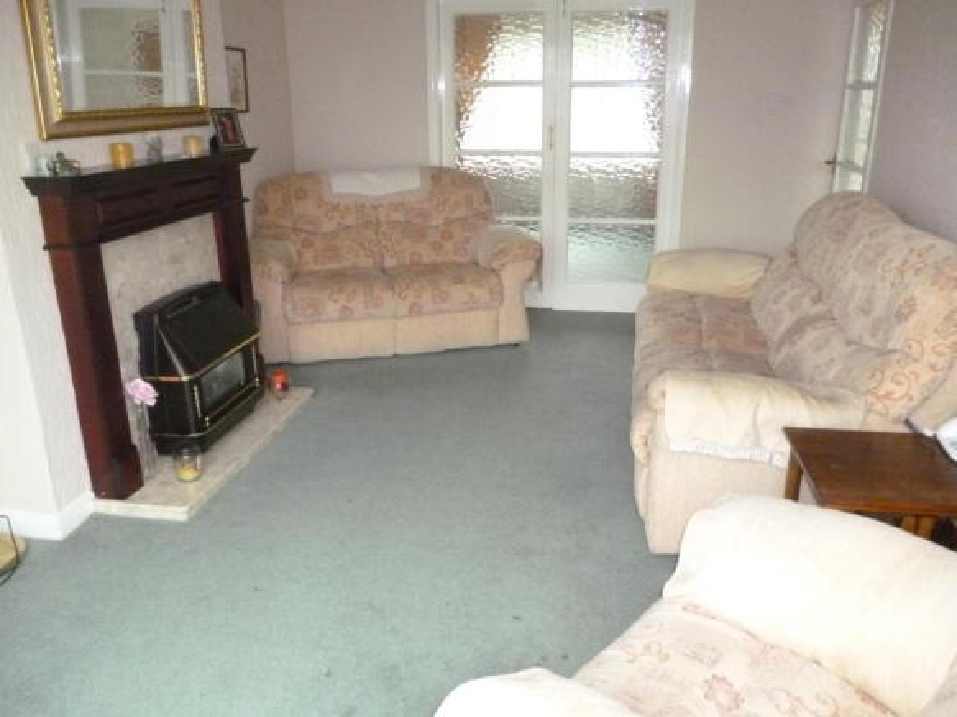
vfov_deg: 49.7
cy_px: 358
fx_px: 774
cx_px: 478
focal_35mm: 28
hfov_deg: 63.5
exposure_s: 1/60
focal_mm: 5
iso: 800
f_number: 3.1
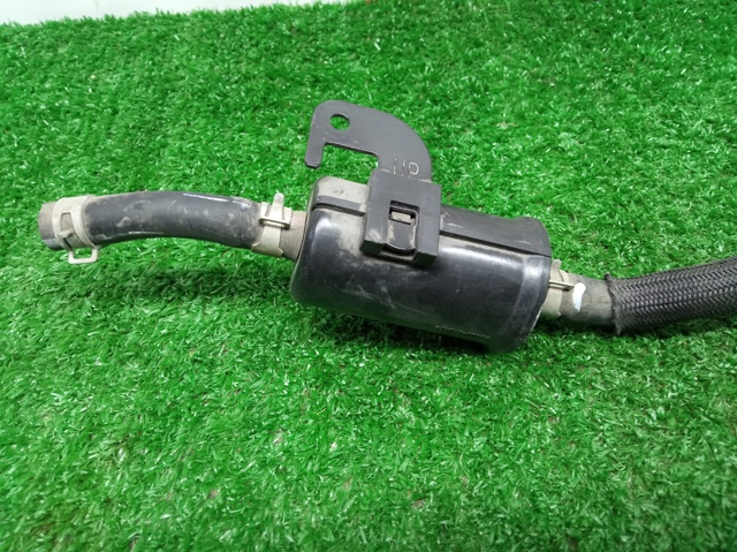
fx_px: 574
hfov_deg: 65.4
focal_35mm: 27
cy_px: 276
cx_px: 368
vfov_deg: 51.3
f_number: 2.2
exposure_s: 1/25
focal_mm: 3.79
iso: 540
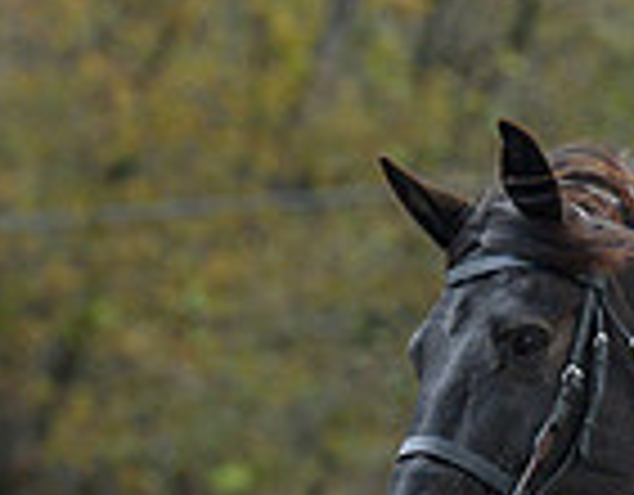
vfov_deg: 2.1
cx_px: 1030
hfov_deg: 2.7
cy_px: 420
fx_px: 13287
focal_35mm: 715
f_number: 3.5
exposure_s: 1/1000
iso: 640
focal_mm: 125
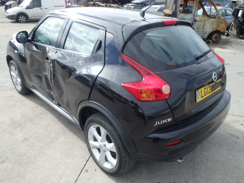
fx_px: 197
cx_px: 122
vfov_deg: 49.7
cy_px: 92
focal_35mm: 28
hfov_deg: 63.4
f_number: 3.9
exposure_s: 1/500
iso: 125
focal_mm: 5
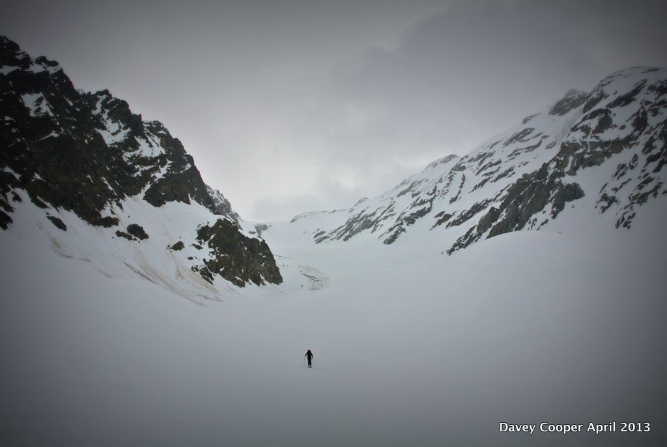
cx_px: 334
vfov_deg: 48.1
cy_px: 224
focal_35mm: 27
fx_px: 501
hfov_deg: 67.3
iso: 100
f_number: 6.3
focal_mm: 10
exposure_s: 1/640
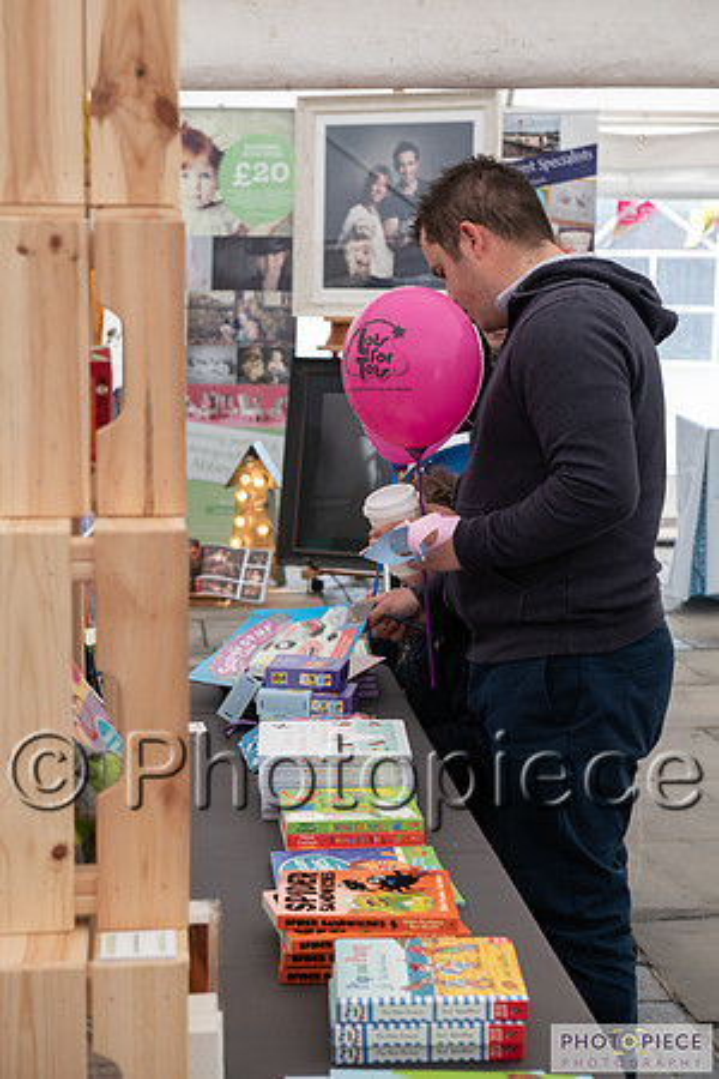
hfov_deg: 19.5
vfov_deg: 28.8
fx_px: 2097
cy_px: 540
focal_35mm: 70
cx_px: 360
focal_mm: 70
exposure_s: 1/100
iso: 800
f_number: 7.1
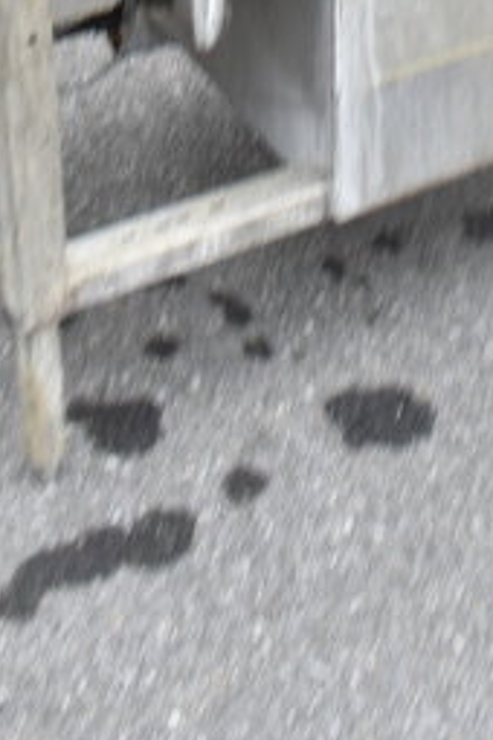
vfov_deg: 18.0
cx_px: 374
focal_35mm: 97
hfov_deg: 14.0
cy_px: -472
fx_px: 1992
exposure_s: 1/100
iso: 200
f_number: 5
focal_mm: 18
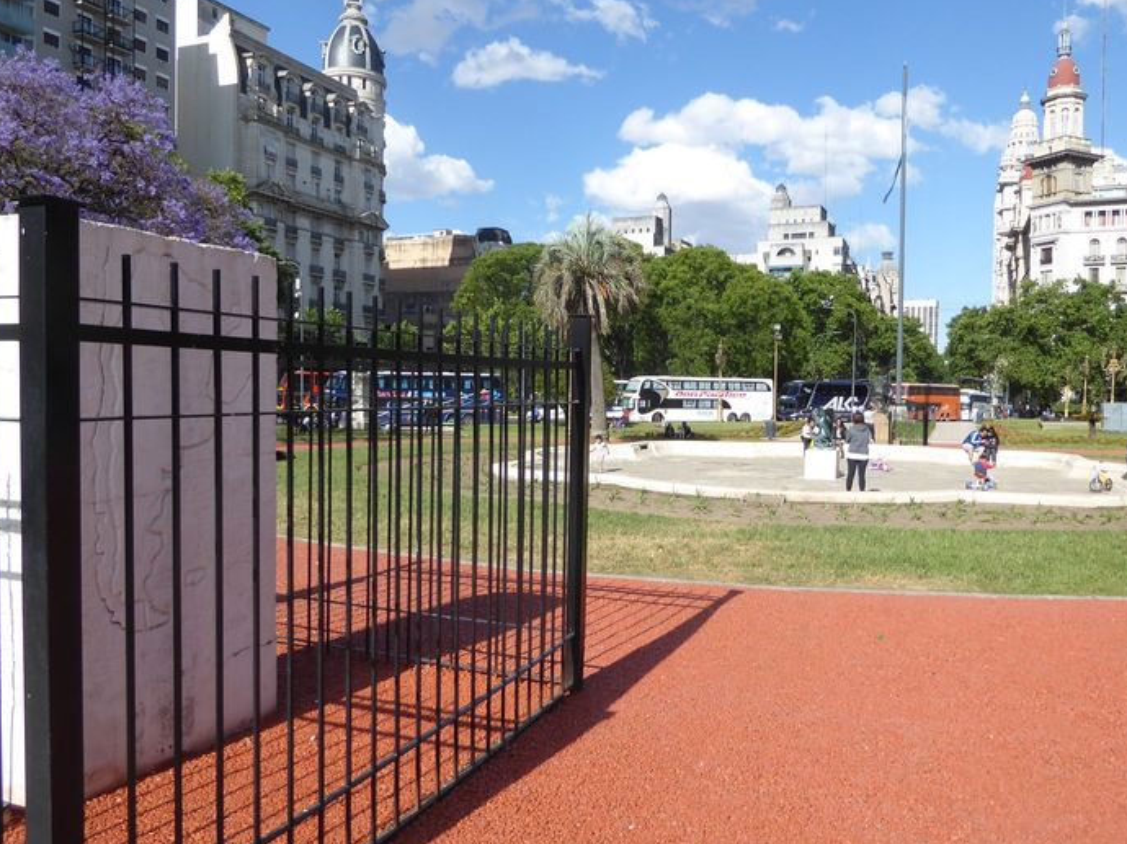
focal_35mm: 29
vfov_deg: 48.2
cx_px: 590
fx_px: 944
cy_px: 433
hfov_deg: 61.6
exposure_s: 1/800
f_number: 3.3
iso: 80
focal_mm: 4.3
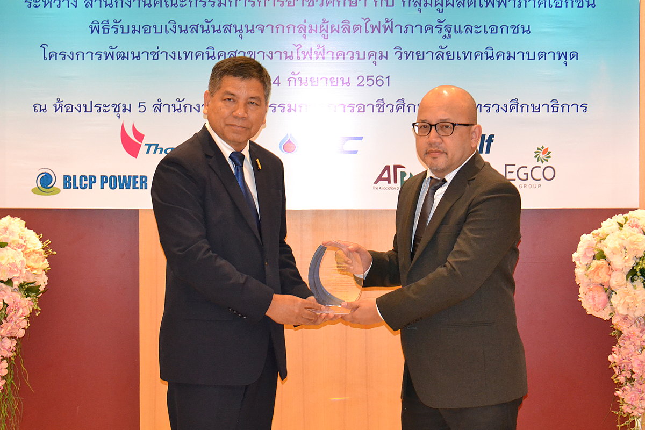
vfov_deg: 15.2
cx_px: 322
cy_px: 215
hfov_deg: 22.6
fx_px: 1612
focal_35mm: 90
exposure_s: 1/60
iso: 3200
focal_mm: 60
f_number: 5.3
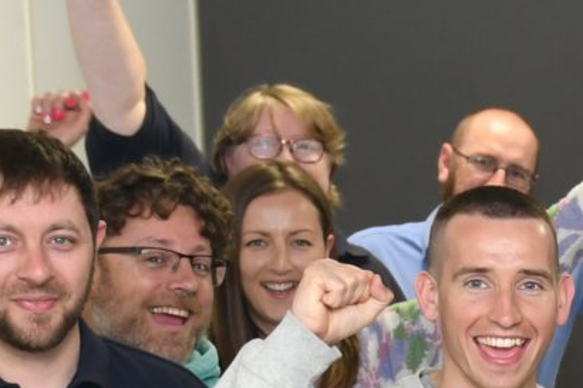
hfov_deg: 10.0
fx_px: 3156
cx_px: 1051
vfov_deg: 6.8
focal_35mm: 195
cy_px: 728
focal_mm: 26
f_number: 2.8
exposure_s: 1/125
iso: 640
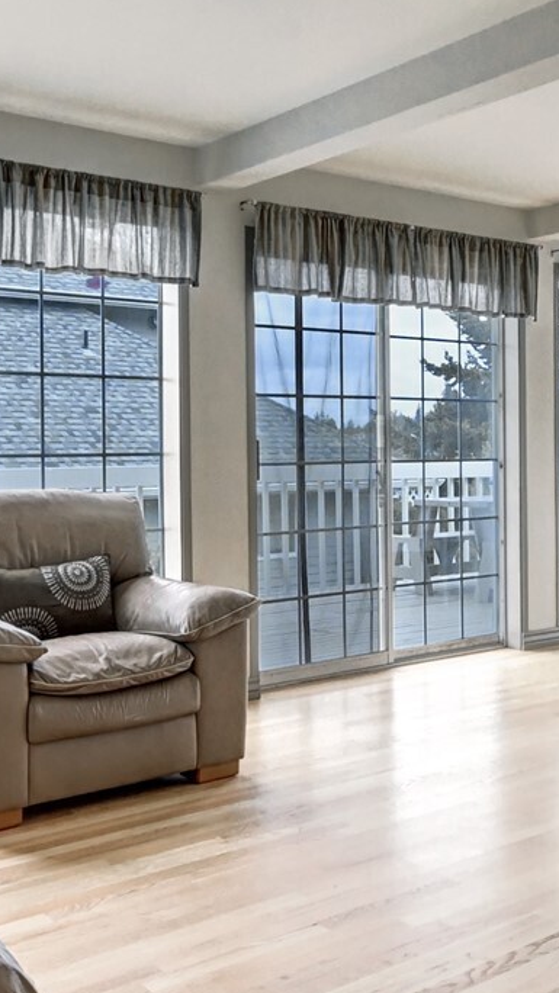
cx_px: 309
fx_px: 1027
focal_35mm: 39
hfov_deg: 30.4
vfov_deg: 51.6
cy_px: 523
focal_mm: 10
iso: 3200
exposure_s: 1/25
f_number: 11
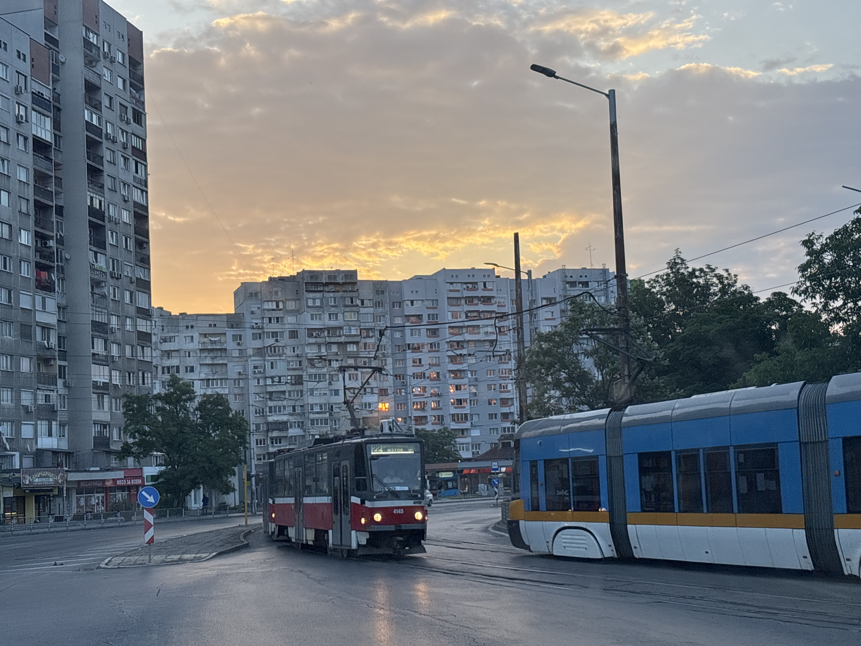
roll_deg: +2.2
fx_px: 1293
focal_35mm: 52
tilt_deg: +5.6
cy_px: 323
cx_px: 430
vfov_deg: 28.0
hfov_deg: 36.8
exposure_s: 1/351
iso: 32
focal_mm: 5.96
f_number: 1.6
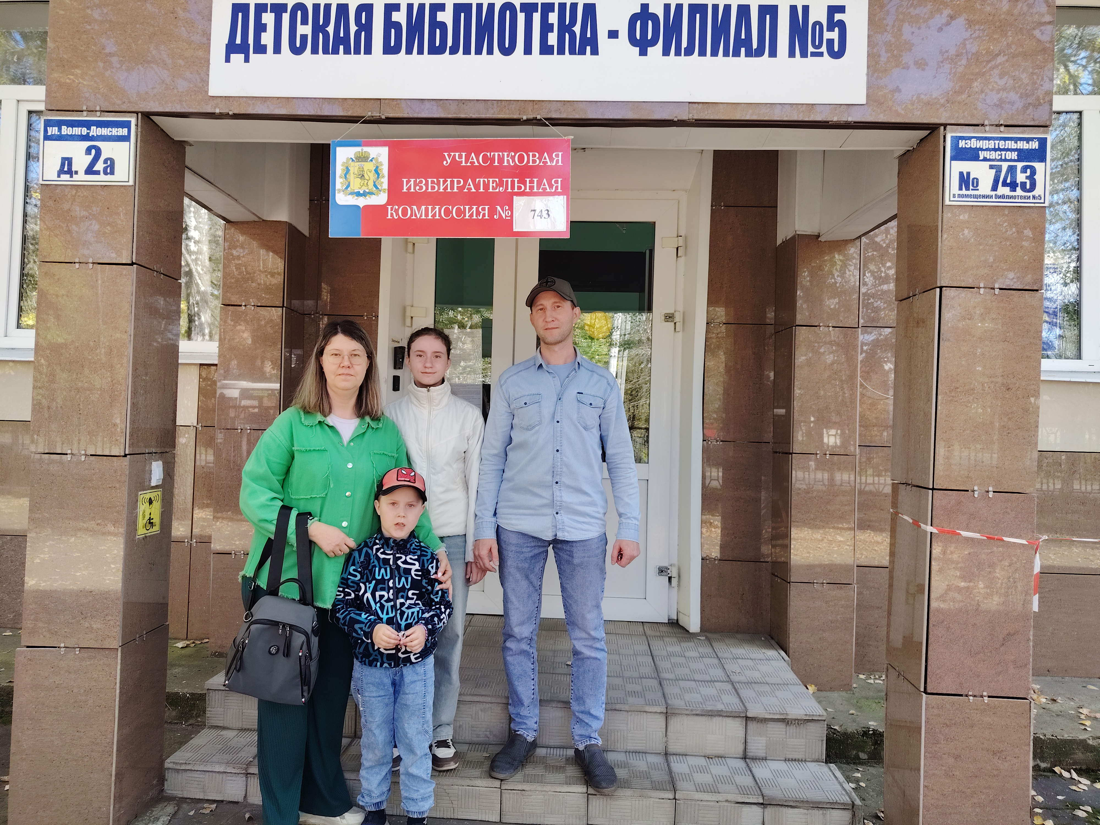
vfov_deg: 56.8
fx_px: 763
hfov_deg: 71.6
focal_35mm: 24
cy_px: 412
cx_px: 550
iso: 200
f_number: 1.75
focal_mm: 5.25
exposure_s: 1/100
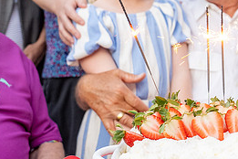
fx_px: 588
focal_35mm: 89
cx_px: 260
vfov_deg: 15.2
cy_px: 29
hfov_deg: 21.7
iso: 1250
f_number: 6.3
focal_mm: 40
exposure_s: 1/160
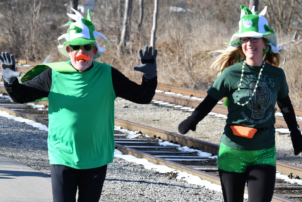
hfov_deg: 13.4
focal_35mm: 153
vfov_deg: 9.0
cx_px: 151
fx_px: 1284
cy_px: 101
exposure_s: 1/640
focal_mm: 102
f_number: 5.6
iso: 220
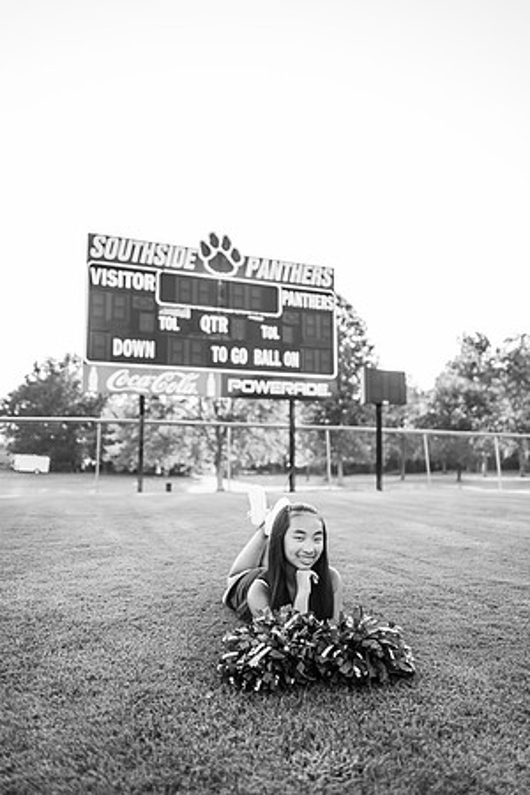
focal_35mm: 24
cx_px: 265
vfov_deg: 73.7
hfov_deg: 53.1
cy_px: 398
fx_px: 530
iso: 125
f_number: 2
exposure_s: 1/500
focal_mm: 24
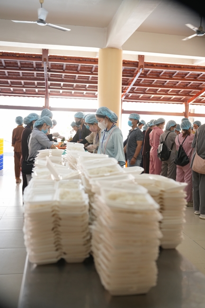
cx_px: 102
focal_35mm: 35
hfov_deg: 37.8
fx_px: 299
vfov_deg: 54.4
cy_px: 154
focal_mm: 35
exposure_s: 1/250
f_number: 2.5
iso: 2000
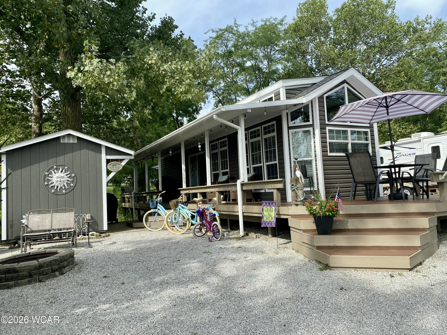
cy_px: 168
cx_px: 224
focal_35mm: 26
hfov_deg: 67.3
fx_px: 336
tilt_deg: +5.4
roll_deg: +2.5
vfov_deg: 53.1
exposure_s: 1/1287
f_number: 1.8
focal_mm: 4.25
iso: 32
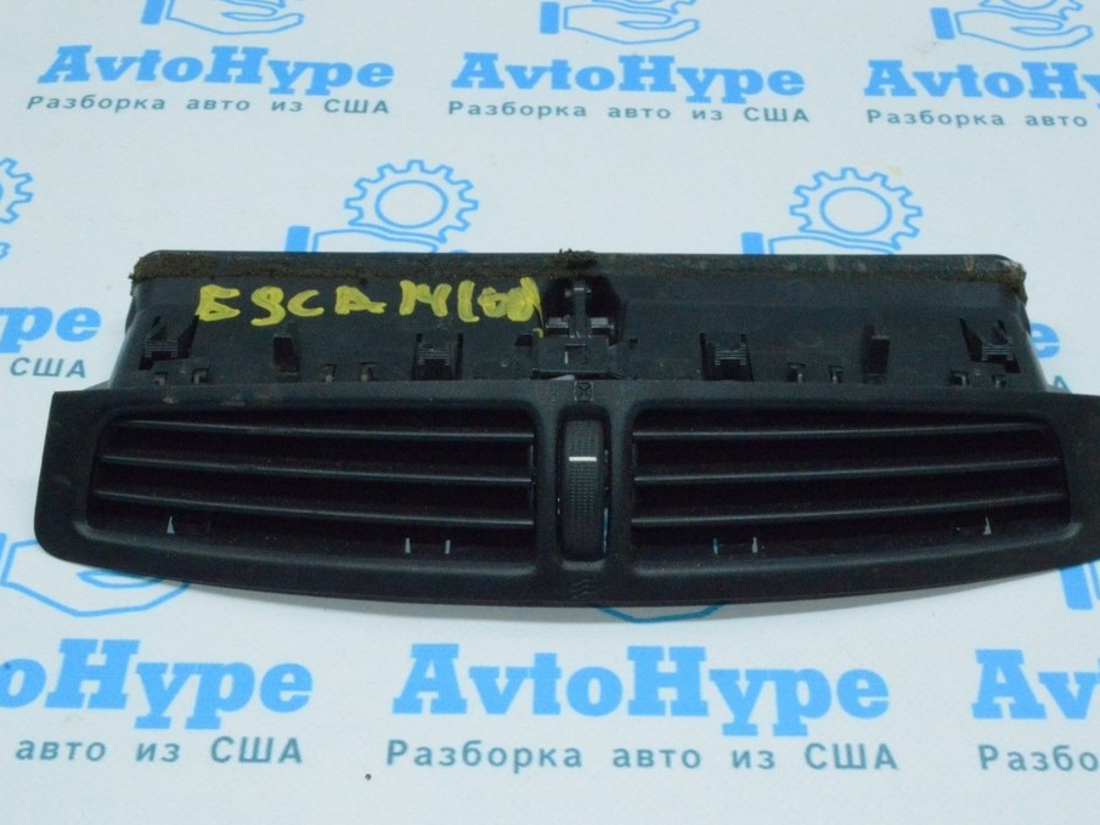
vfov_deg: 28.8
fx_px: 1606
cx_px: 566
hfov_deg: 37.8
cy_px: 412
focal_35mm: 51
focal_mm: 31
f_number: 29
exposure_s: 1/50
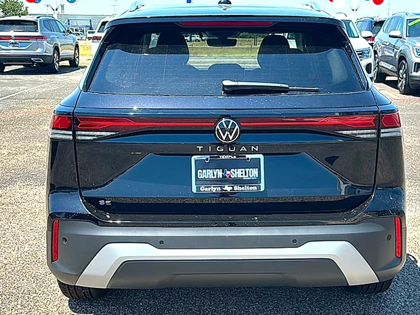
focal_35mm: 44
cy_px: 159
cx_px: 235
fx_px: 534
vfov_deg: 32.9
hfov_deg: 42.9
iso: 80
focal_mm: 6.86
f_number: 1.78
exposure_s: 1/2309
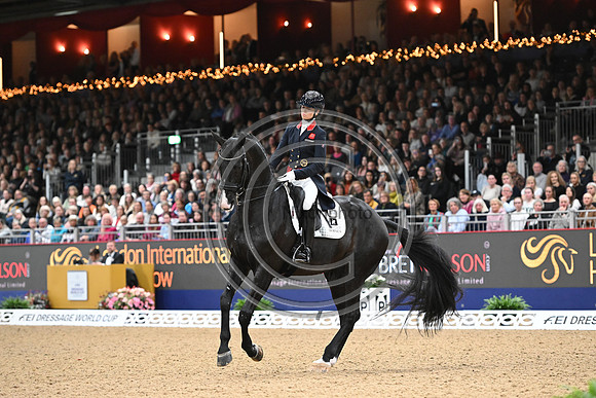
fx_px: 2318
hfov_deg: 14.7
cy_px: 199
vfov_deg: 9.8
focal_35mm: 140
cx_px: 298
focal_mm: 140
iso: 6400
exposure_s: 1/800
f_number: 3.5
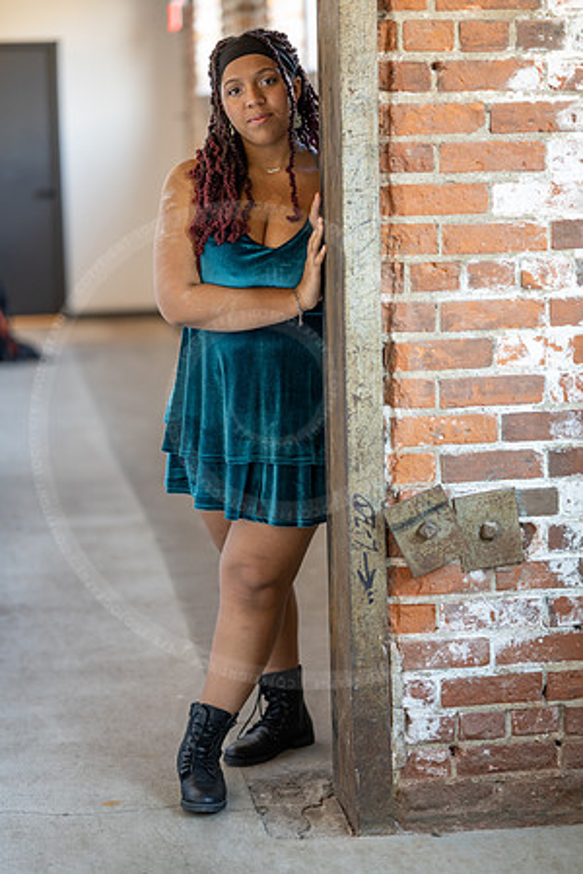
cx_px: 292
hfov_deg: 16.1
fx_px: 2065
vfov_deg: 23.9
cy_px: 437
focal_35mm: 85
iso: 500
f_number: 1.8
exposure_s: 1/100
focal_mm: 85
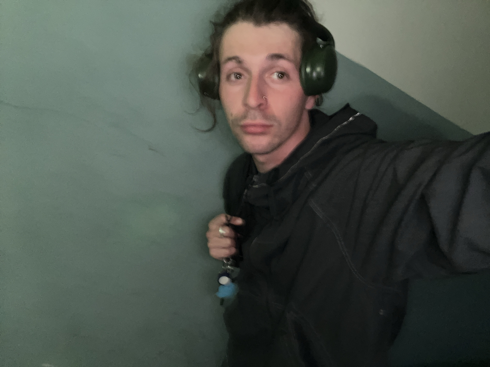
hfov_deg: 73.9
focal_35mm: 23
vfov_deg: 58.9
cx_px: 245
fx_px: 326
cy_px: 184
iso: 400
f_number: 2.2
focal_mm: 2.71
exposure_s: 1/16
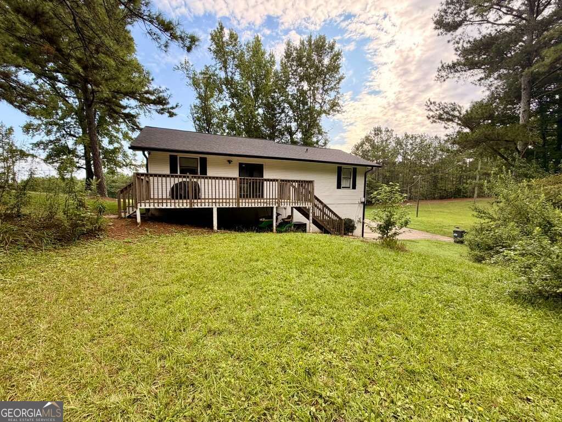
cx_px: 281
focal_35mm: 14
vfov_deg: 85.7
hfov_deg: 102.1
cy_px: 211
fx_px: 227
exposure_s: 1/344
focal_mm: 2.22
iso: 50
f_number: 2.2
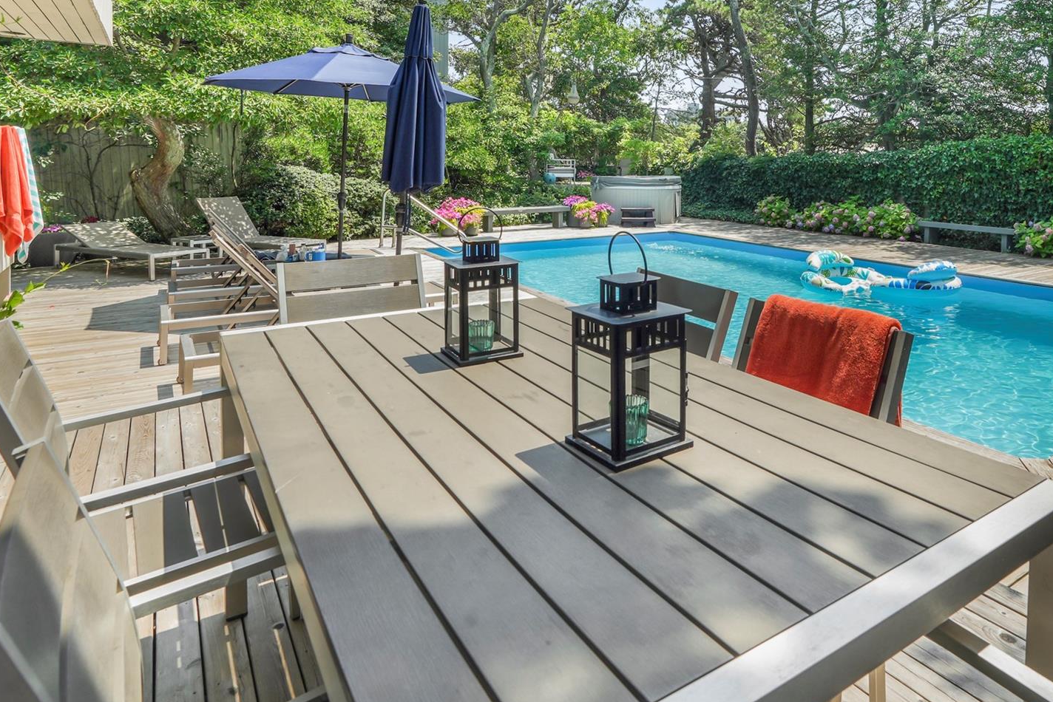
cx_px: 717
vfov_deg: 53.7
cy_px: 219
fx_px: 673
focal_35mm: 23
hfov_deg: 73.3
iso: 100
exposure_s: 1/60
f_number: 10
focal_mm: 16
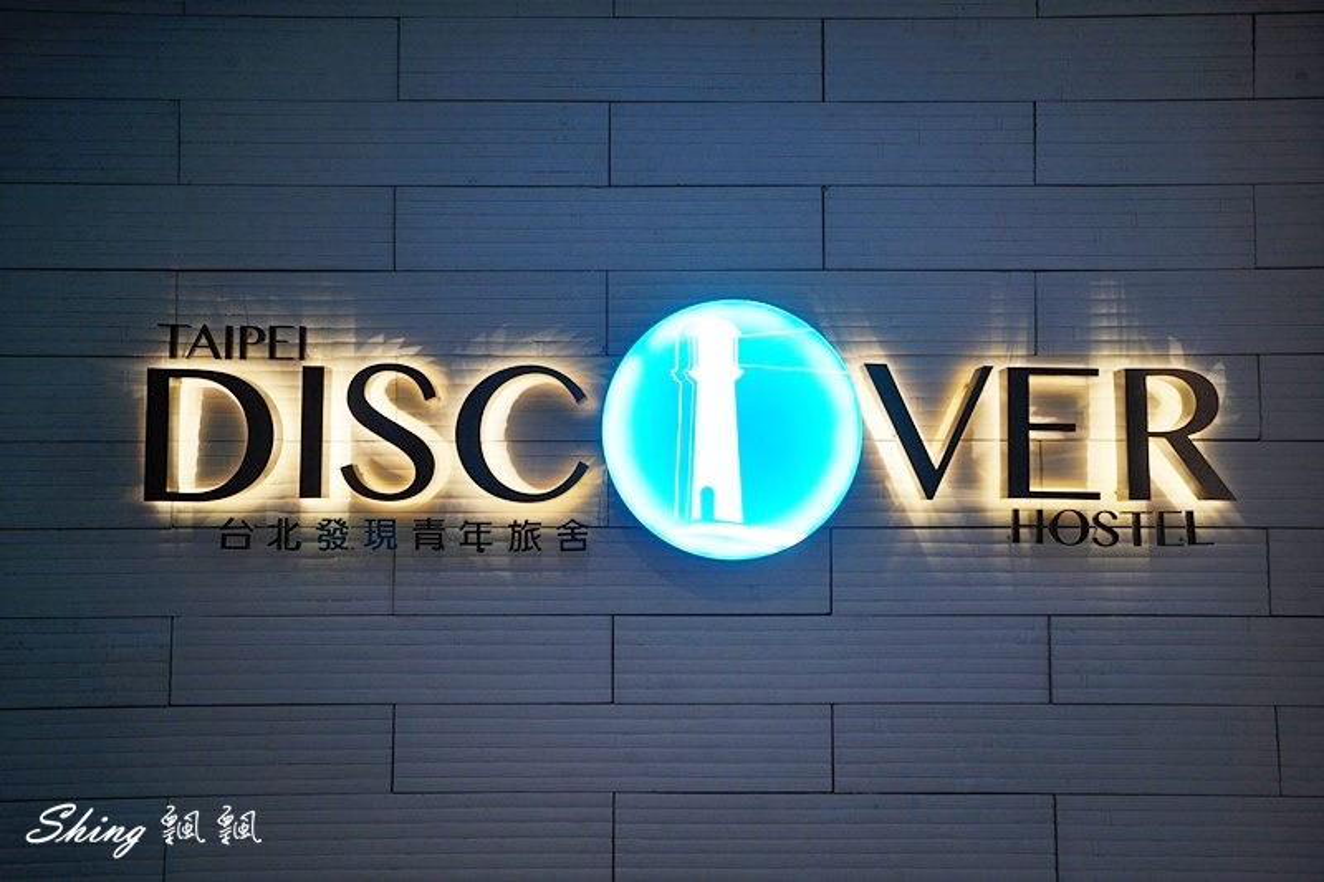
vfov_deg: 42.3
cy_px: 441
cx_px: 662
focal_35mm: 31
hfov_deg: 60.3
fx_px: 1140
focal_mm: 31
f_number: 4
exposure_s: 1/200
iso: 800
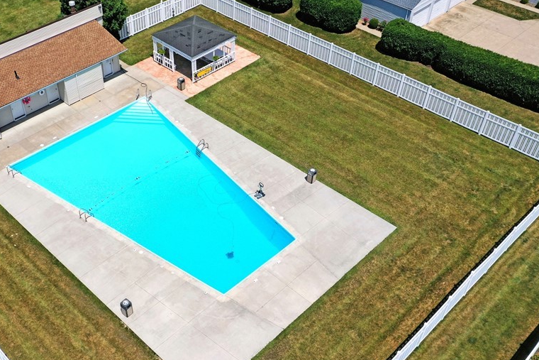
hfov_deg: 47.9
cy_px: 192
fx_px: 599
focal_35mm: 40
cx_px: 194
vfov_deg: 33.4
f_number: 7.1
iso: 100
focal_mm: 10.26
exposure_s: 1/800
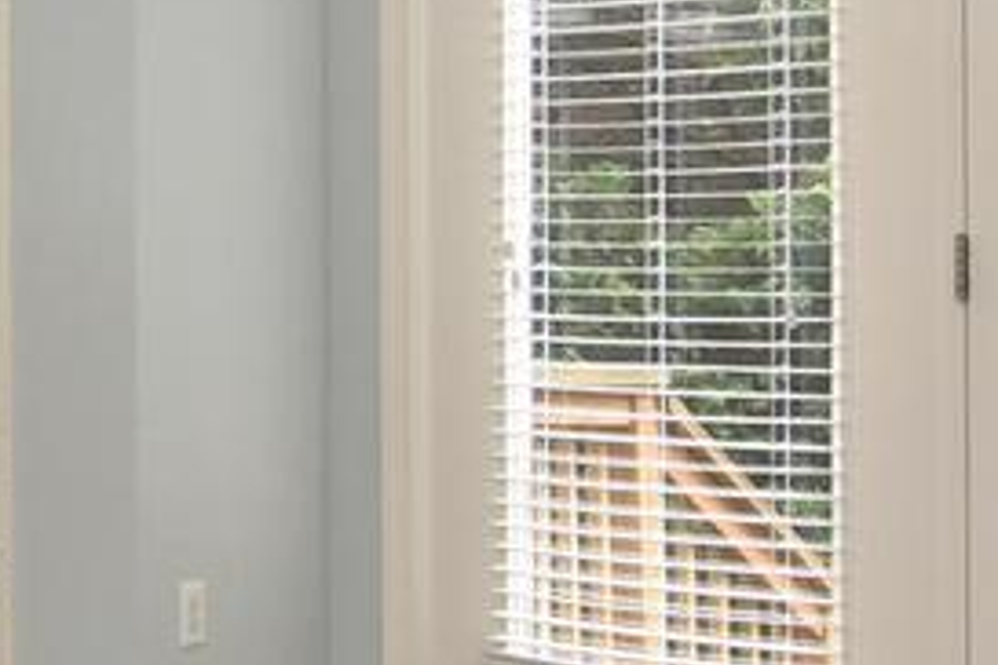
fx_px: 2633
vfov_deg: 14.4
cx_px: -921
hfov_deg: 16.8
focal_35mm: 95
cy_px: 212
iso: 800
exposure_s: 1/60
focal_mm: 12
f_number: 9
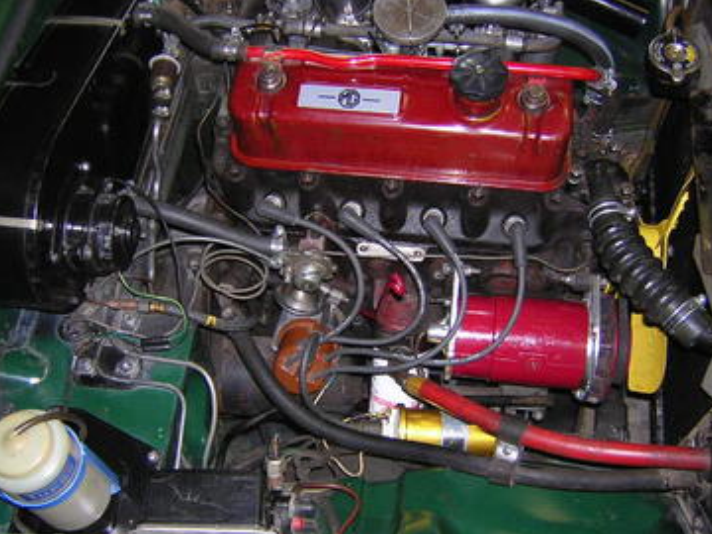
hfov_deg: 46.8
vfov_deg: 35.9
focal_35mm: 40
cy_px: 295
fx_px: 823
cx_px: 358
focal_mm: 4.7
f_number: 2.6
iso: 115
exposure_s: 1/60.1
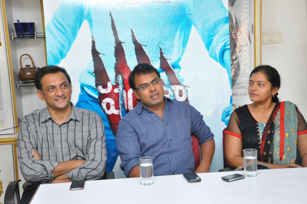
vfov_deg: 25.7
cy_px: 102
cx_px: 154
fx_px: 447
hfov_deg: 37.9
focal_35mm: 52
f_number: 5.6
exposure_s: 1/60
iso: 800
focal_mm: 35
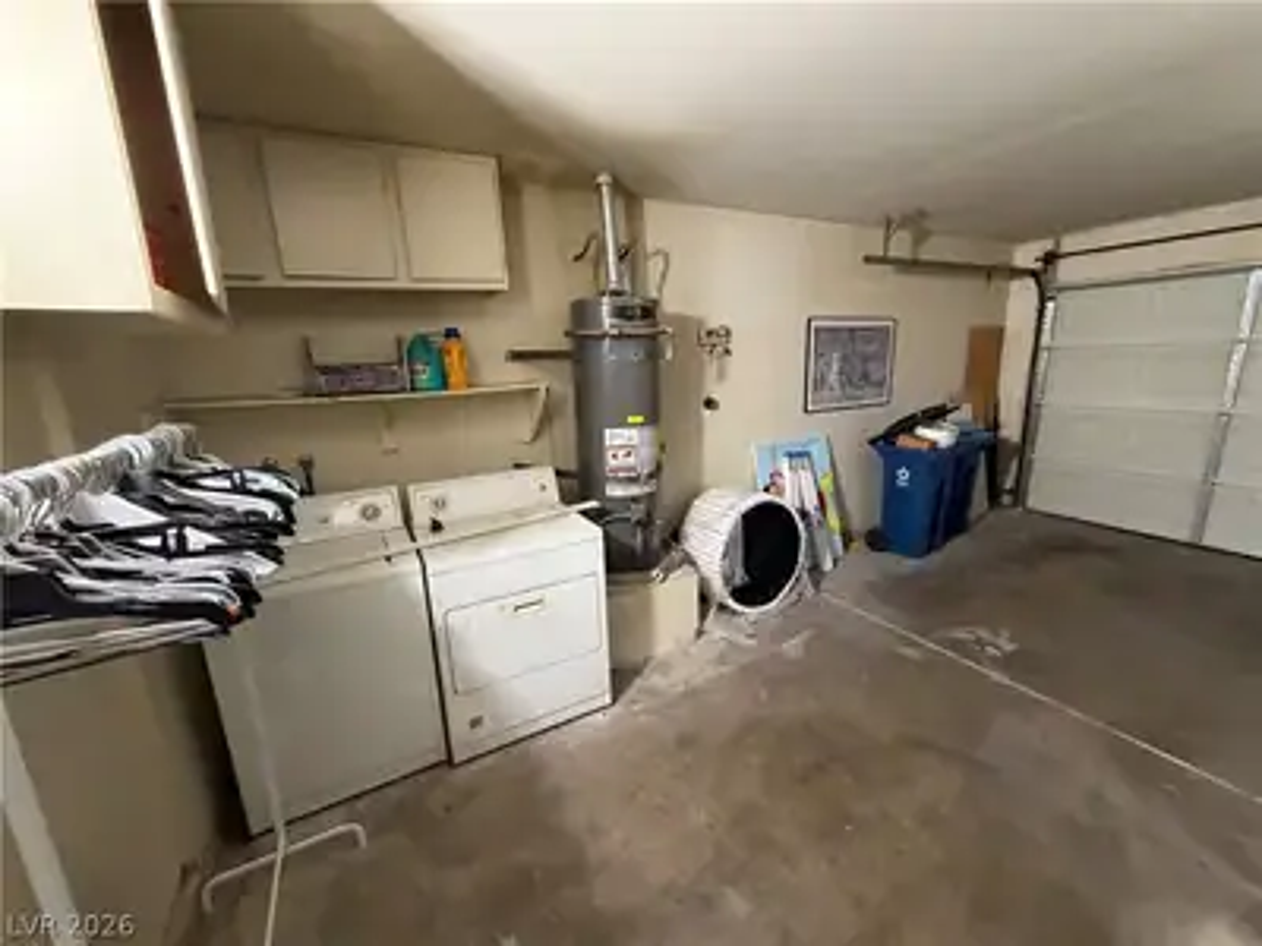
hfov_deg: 102.1
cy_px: 473
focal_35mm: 14
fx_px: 510
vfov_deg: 85.7
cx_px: 631
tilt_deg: -11.1
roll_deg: +2.6
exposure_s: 1/60
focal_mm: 2.22
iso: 500
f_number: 2.2
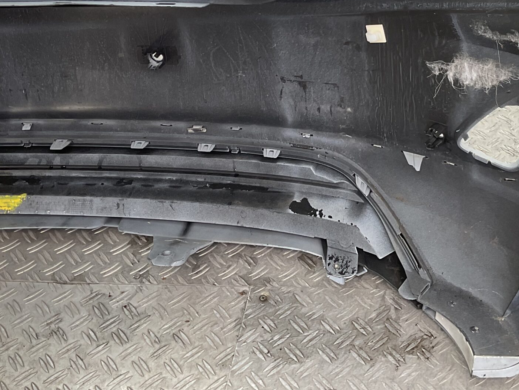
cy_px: 83
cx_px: 326
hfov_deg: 36.0
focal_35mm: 53
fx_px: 795
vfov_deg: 27.0
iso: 25
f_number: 1.8
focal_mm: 3
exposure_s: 1/120
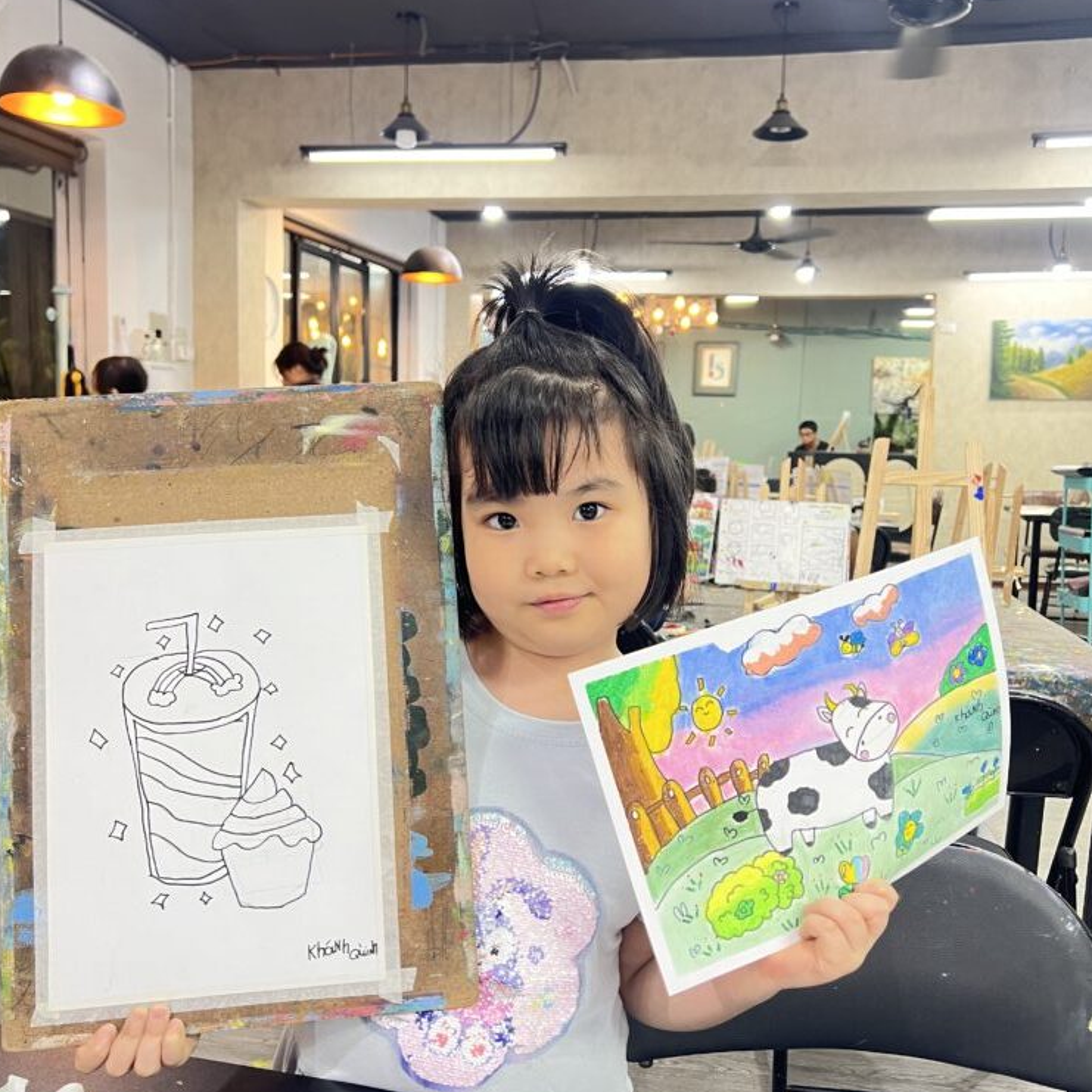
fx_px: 1106
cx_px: 542
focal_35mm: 31
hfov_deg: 52.5
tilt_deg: -7.3
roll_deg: -2.7
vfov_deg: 52.5
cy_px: 531
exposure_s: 1/50
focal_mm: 5.7
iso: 80
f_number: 1.5
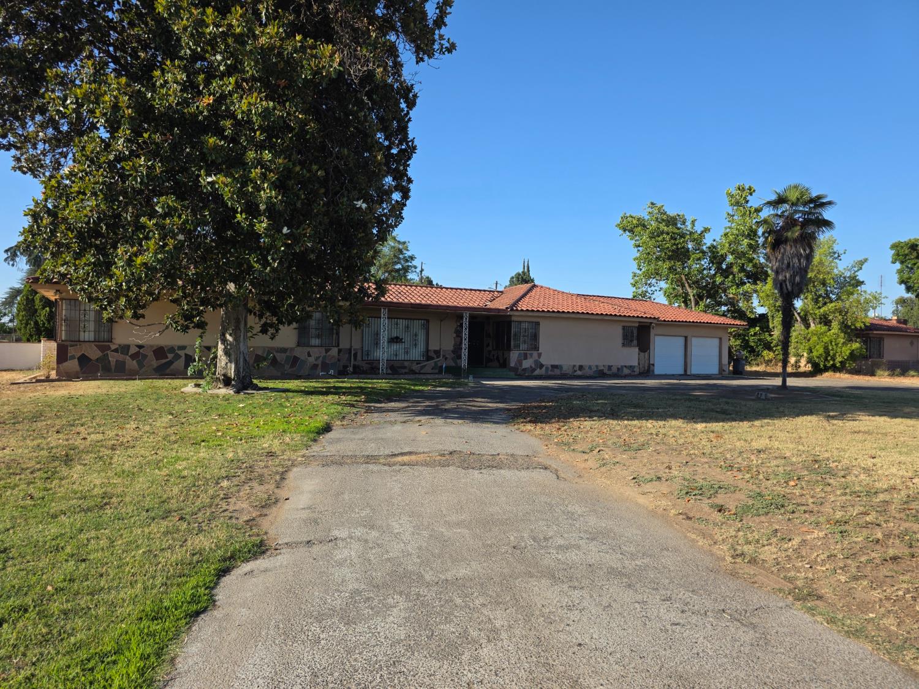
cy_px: 344
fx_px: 611
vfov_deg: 58.9
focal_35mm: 23
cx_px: 460
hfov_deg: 73.9
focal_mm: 6.3
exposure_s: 1/3727
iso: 80
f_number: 1.7
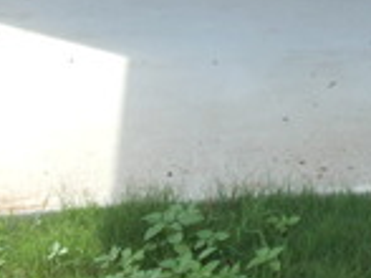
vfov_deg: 12.1
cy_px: -275
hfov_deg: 17.2
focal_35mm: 109
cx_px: 444
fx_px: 1167
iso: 80
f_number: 3.2
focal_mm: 4.5
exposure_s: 1/320
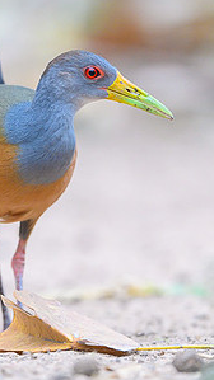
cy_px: 164
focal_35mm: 1250
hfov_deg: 1.0
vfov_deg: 1.7
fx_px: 12621
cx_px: 16
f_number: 4
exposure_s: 1/400
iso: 2000
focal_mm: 500
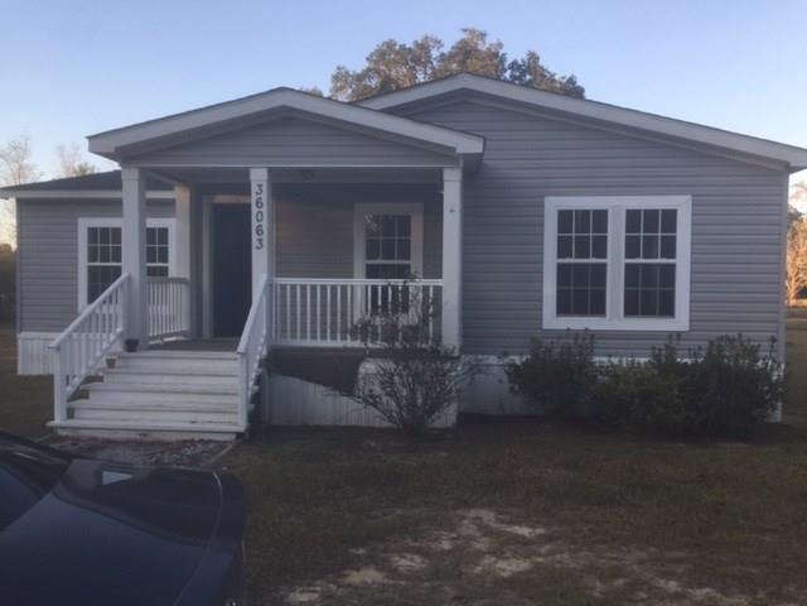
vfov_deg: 48.2
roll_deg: -1.6
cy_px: 303
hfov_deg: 61.7
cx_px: 404
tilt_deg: -0.7
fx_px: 676
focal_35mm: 29
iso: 32
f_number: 2.2
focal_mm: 4.15
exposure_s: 1/260
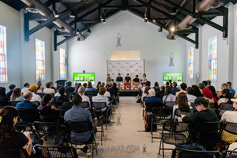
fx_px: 160
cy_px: 79
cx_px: 118
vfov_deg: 52.5
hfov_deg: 73.0
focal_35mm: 24
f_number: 4
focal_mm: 24
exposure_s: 1/400
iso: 4000
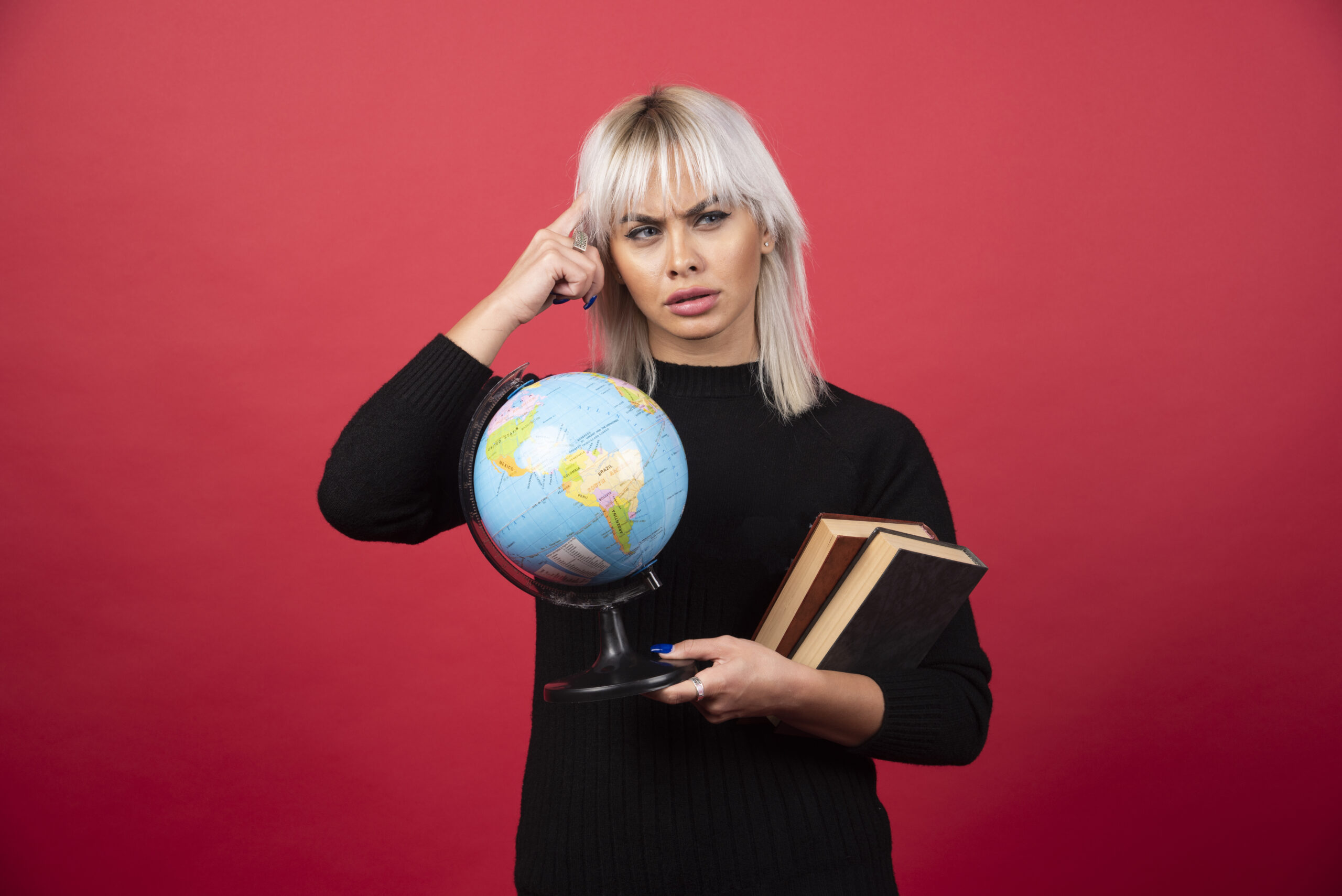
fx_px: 2424
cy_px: 448
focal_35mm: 65
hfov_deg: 30.9
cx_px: 671
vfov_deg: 20.9
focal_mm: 65
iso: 160
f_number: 8
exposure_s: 1/100
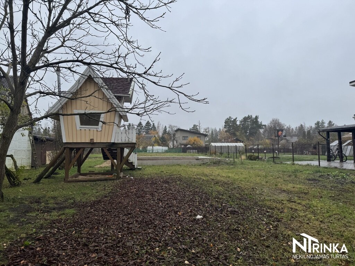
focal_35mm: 24
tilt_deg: +3.9
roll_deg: +0.7
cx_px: 178
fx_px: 246
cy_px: 133
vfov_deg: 56.8
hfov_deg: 71.6
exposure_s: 1/1215
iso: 80
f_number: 1.78
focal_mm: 6.76
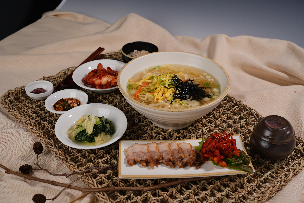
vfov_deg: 29.2
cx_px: 152
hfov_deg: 42.7
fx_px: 388
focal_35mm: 46
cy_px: 102
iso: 50
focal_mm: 46
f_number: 8
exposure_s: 1/160
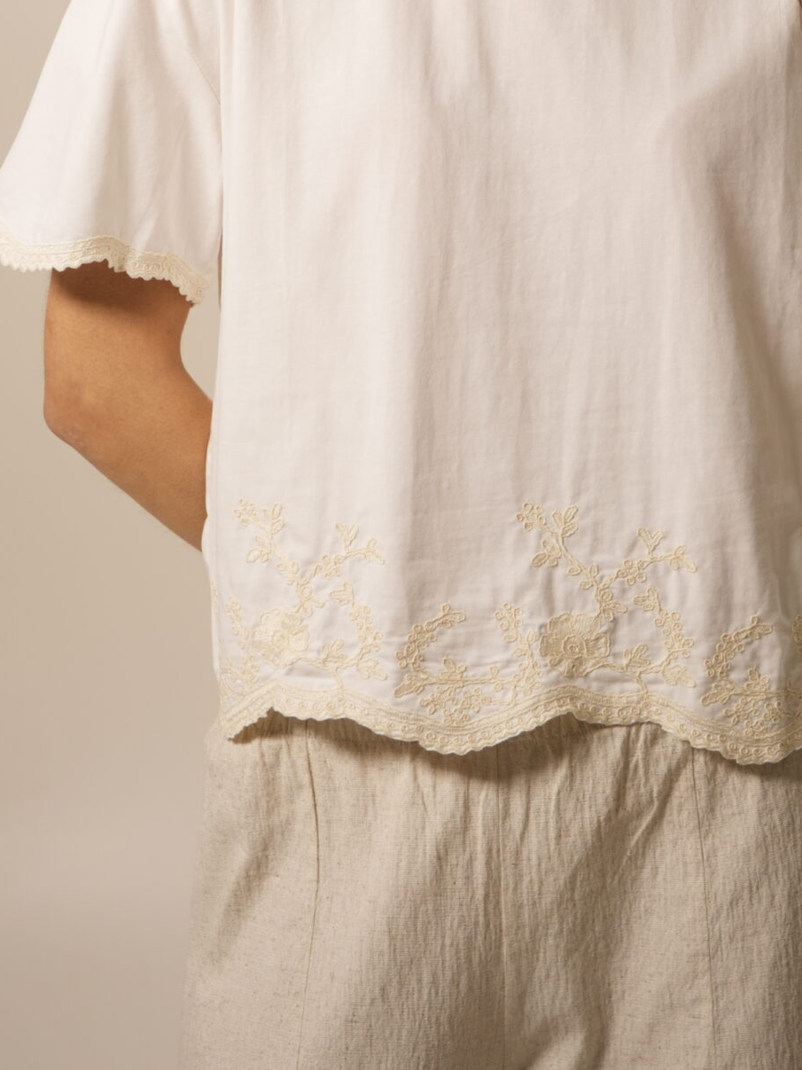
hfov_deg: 14.5
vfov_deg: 18.8
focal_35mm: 102
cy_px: 35
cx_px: 513
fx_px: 3151
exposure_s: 1/100
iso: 400
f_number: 3.2
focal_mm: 50
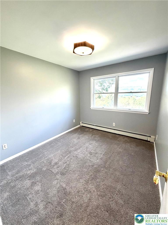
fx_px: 91
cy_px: 112
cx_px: 84
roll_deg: +0.9
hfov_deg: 85.7
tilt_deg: -11.6
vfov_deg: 102.1
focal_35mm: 14
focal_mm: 2.22
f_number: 2.2
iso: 200
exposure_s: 1/120
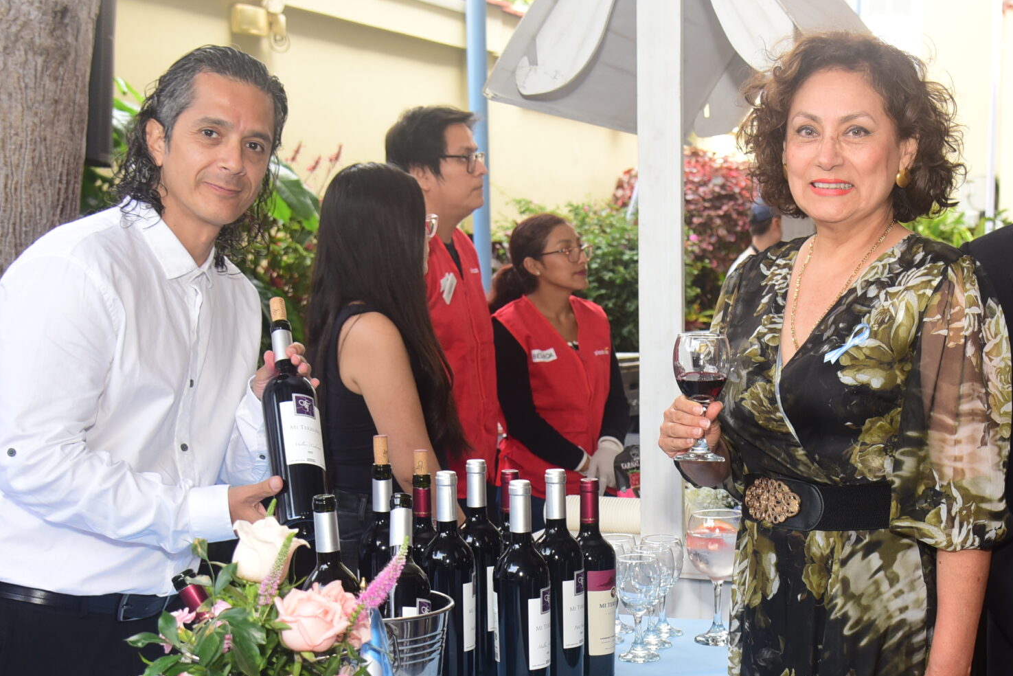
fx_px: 1660
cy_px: 470
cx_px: 637
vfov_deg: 22.9
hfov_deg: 33.7
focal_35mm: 59
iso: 640
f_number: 5.6
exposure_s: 1/125
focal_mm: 34
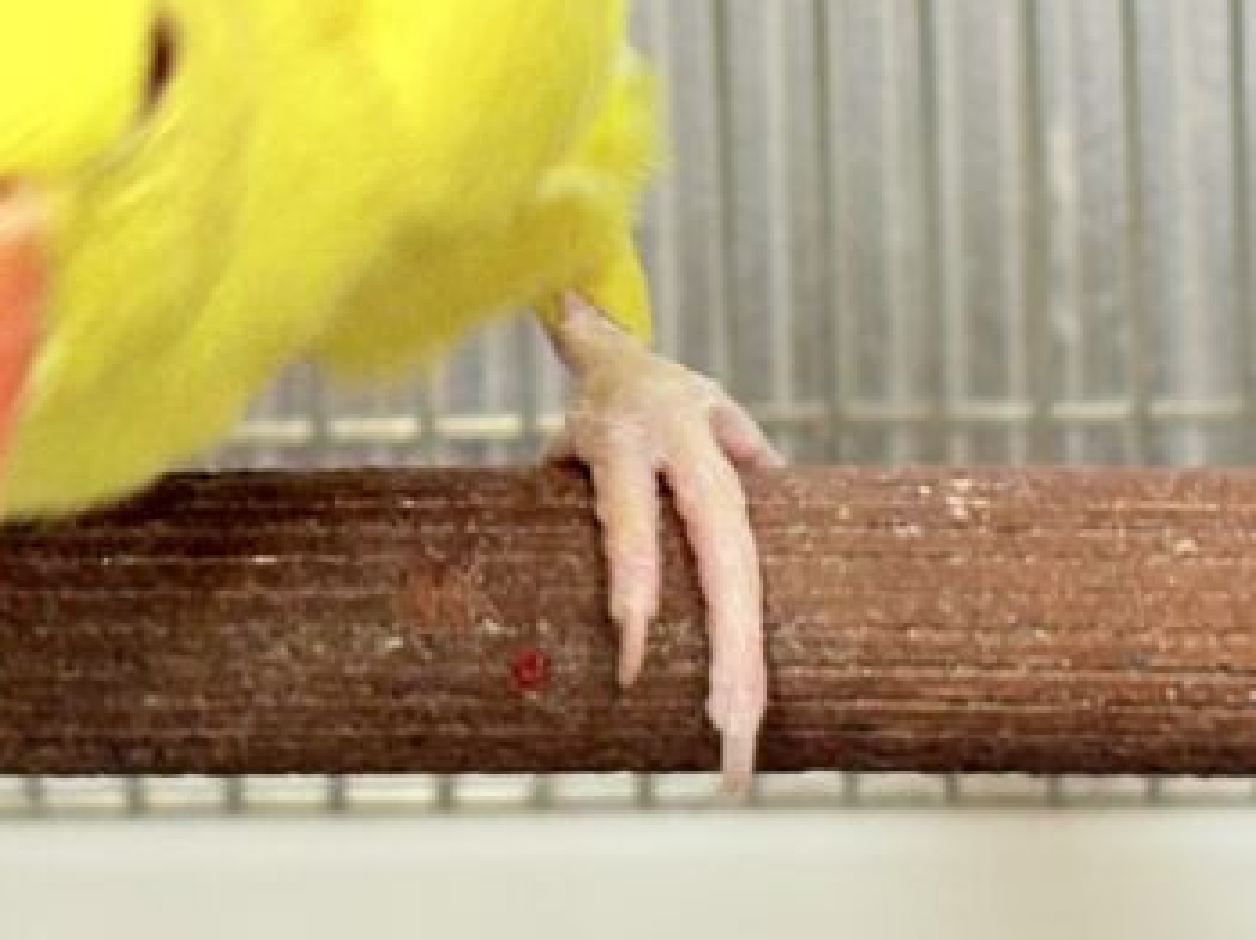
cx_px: 565
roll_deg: +2.5
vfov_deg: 8.2
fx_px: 6488
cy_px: -90
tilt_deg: -1.7
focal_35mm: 179
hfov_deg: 11.1
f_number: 1.6
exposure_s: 1/50
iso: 125
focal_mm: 5.96
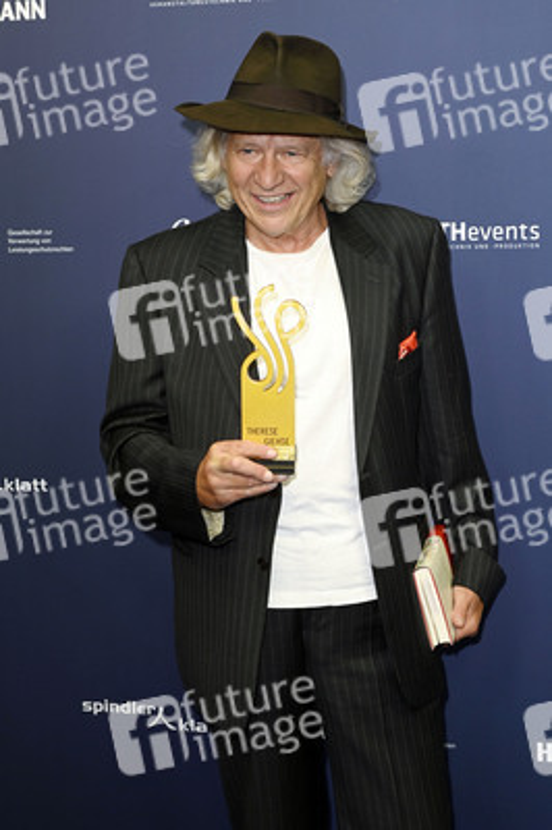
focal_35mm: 70
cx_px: 276
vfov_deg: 28.9
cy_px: 415
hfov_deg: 19.4
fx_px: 1613
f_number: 5.6
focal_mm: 70
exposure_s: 1/200
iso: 1000
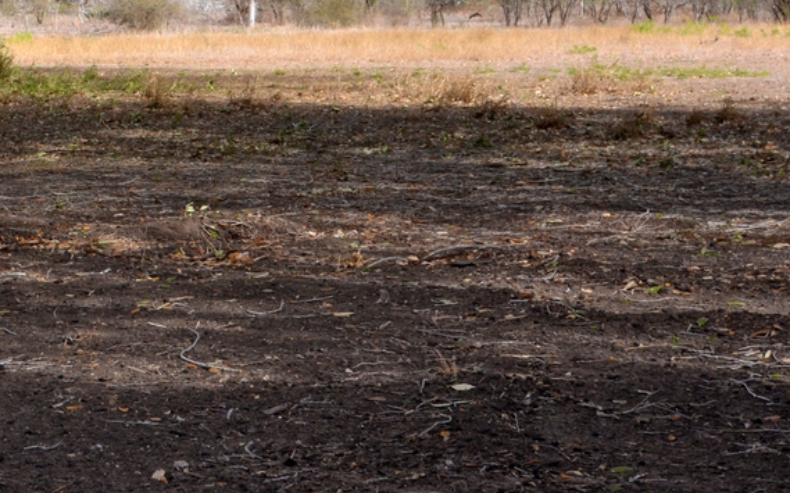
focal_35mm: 105
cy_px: -26
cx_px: -330
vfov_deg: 12.3
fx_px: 2260
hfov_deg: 18.1
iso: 320
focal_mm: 24
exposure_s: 1/200
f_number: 7.1
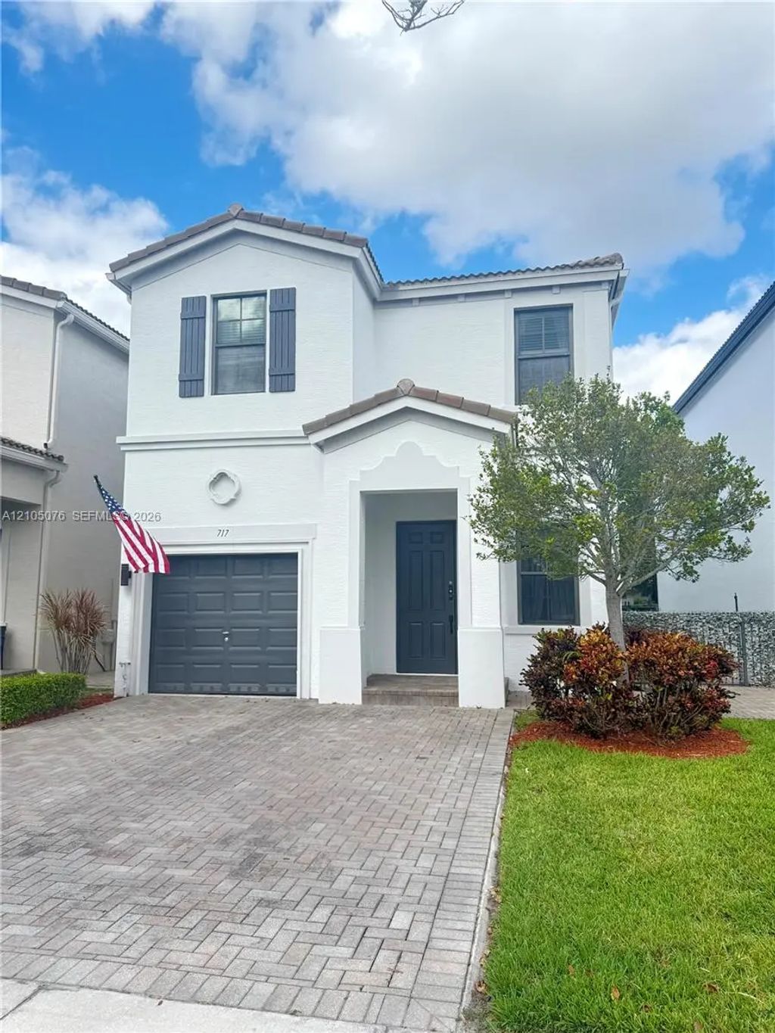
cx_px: 388
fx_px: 716
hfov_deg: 56.8
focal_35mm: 24
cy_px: 516
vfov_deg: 71.6
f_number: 1.78
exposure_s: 1/643
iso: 80
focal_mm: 6.76
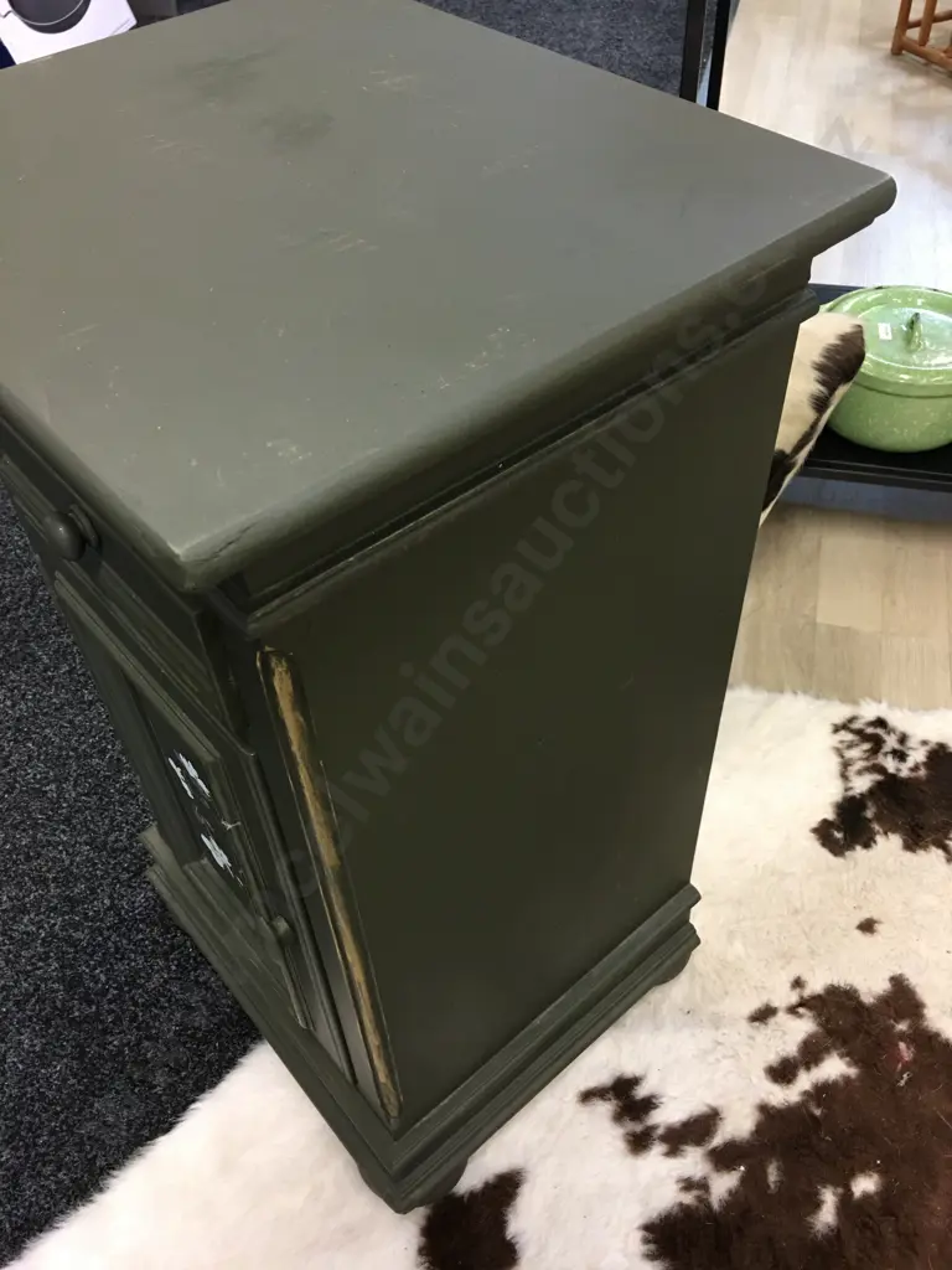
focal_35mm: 29
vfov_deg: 61.7
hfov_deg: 48.2
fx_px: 1063
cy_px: 635
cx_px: 476
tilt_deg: -45.8
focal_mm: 4.15
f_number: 2.2
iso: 80
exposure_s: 1/17
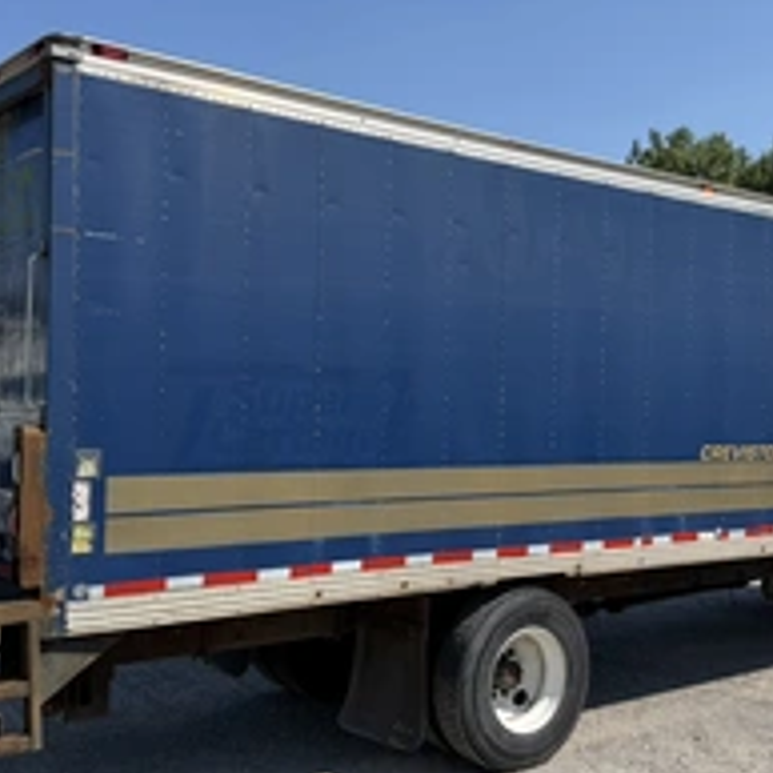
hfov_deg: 38.3
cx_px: 441
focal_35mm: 44
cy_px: 397
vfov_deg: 38.3
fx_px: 1112
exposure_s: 1/4167
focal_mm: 6.76
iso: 80
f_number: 1.78
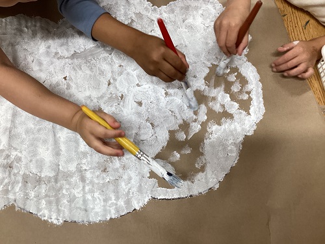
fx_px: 291
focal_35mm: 31
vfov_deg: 45.4
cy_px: 122
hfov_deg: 58.4
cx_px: 162
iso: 80
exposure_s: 1/50
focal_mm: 3.3
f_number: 2.4
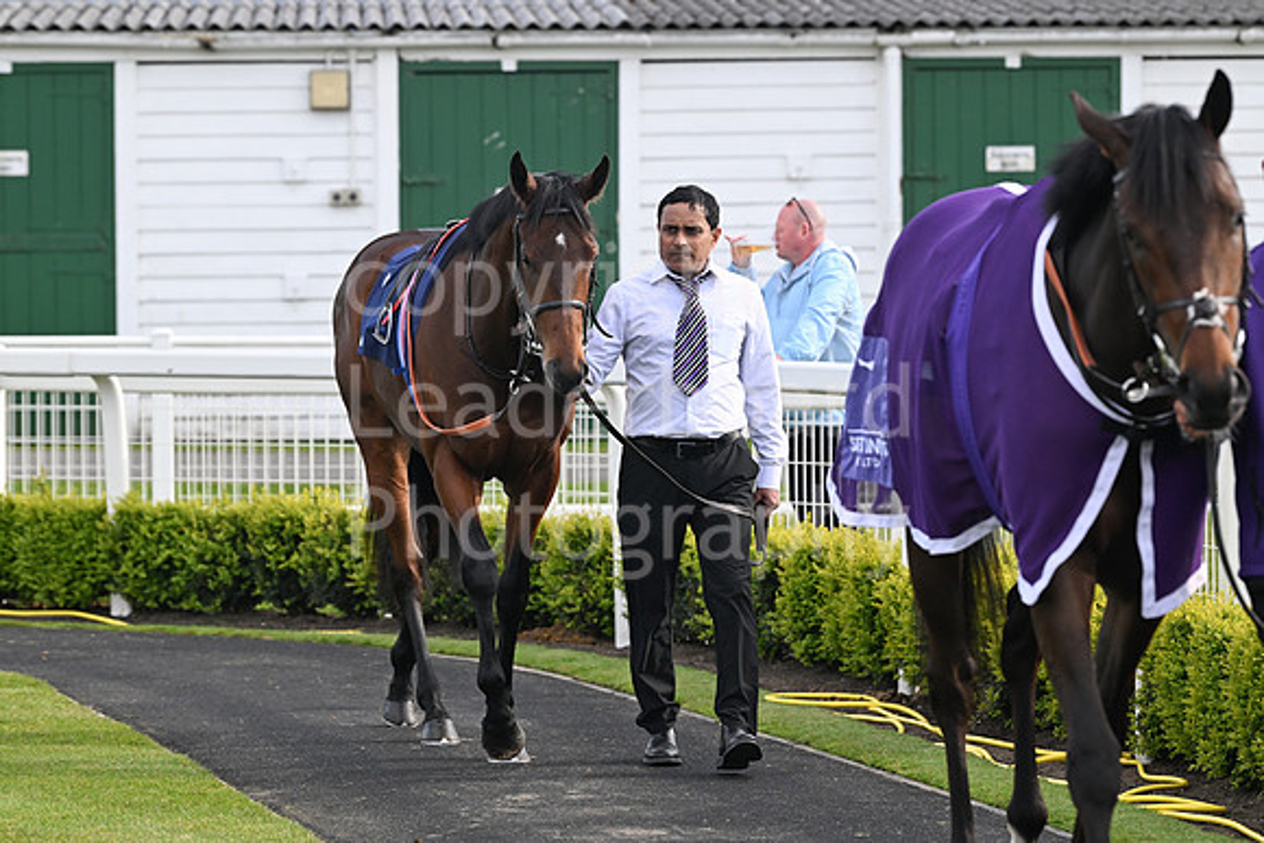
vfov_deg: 7.4
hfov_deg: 11.1
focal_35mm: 185
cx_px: 632
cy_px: 422
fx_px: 6497
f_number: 6.3
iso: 800
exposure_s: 1/1250
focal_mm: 185
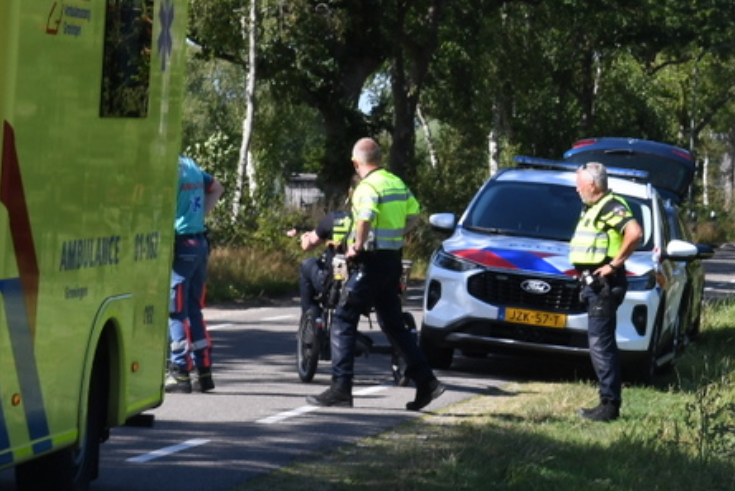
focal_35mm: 221
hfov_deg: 9.2
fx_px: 4513
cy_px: -3
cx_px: 793
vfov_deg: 6.2
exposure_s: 1/400
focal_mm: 55
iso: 400
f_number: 10
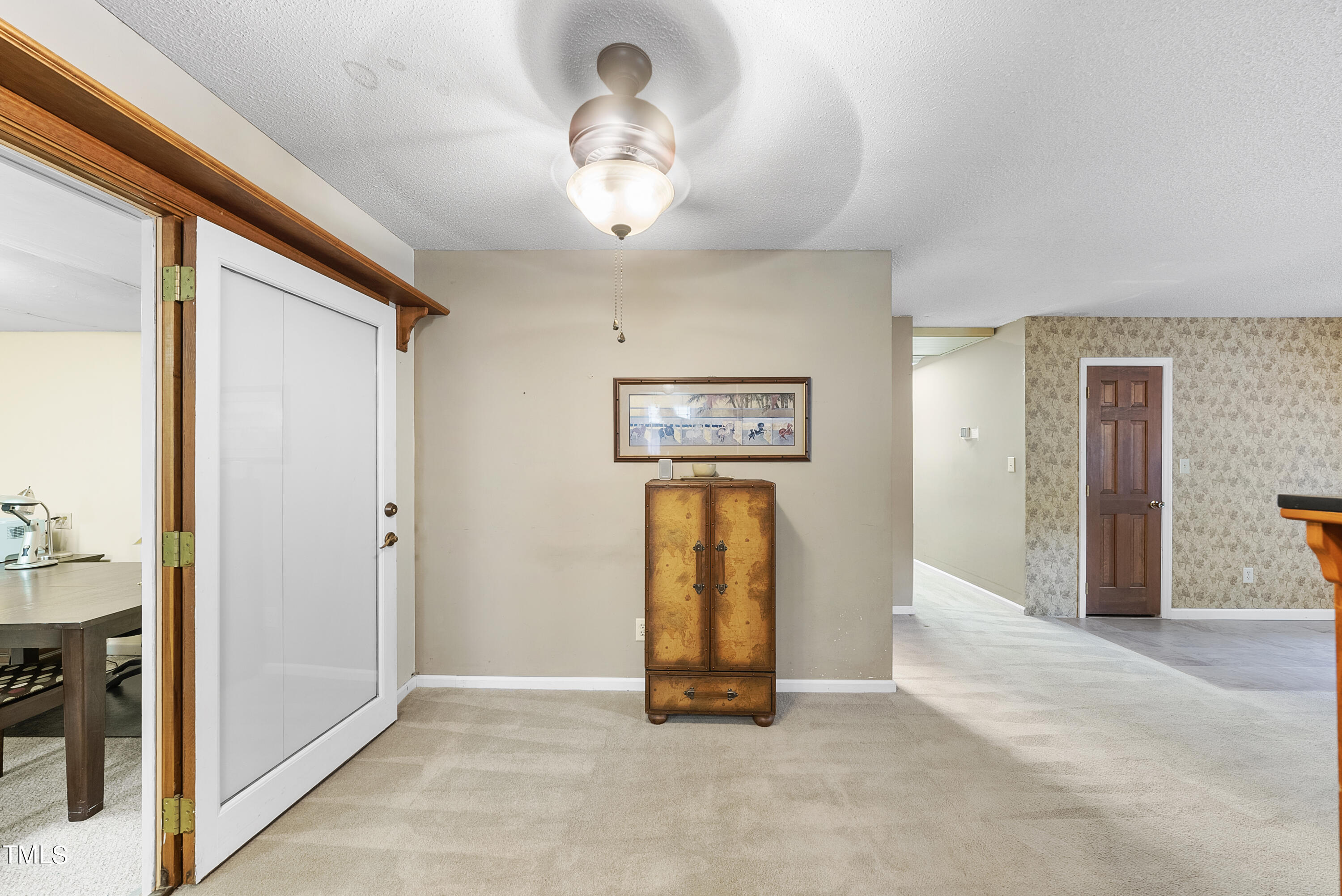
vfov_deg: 90.1
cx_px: 671
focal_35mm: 12
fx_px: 448
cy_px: 448
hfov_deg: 112.6
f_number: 7.1
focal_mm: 12
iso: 400
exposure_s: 1.3
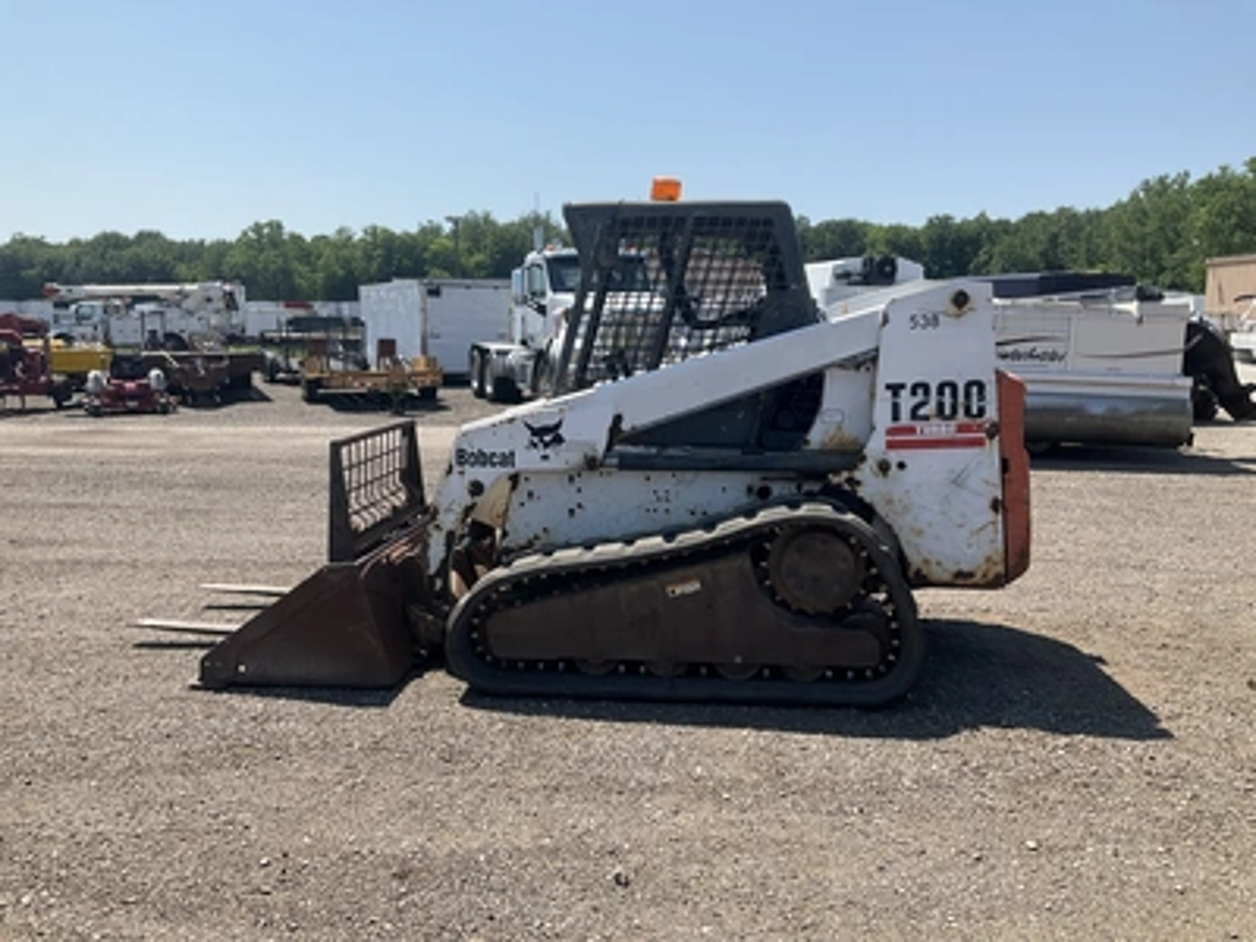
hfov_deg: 61.7
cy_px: 471
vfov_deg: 48.2
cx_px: 628
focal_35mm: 29
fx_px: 1052
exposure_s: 1/1626
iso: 25
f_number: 1.8
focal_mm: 3
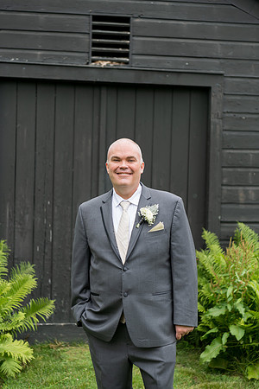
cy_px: 194
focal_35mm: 70
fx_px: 755
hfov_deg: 19.5
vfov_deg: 28.8
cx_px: 130
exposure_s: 1/200
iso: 64
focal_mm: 70
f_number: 2.8
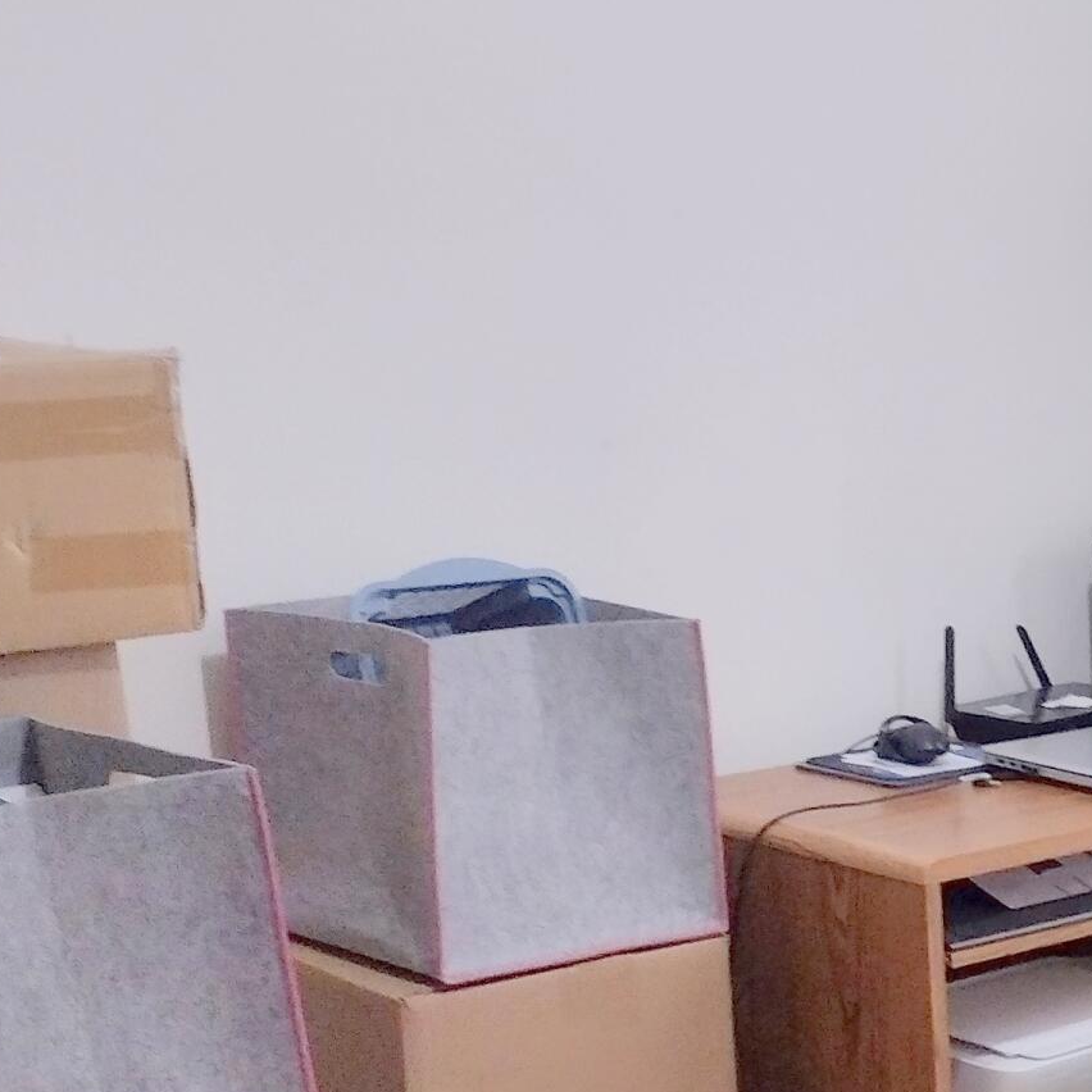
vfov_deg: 20.1
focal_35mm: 84
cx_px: 1555
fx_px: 2998
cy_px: 1046
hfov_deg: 18.6
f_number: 1.7
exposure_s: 1/60
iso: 184
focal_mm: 4.71
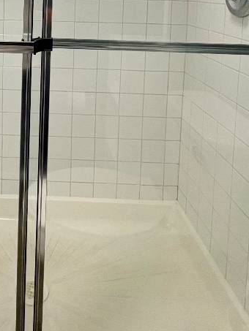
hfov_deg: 38.4
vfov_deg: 45.4
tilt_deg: -3.3
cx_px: 33
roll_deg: -1.4
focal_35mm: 35
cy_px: 9
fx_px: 336
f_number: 2.2
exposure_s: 1/60
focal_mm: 2.22
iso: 250
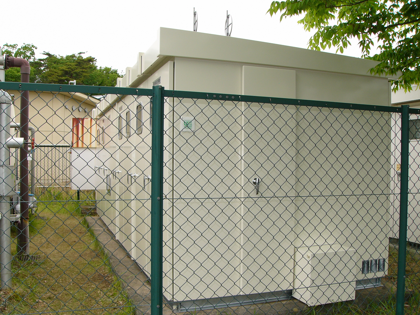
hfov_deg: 51.4
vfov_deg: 39.7
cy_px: 158
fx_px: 437
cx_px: 210
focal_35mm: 36
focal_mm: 6
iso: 50
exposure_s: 1/160
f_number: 4
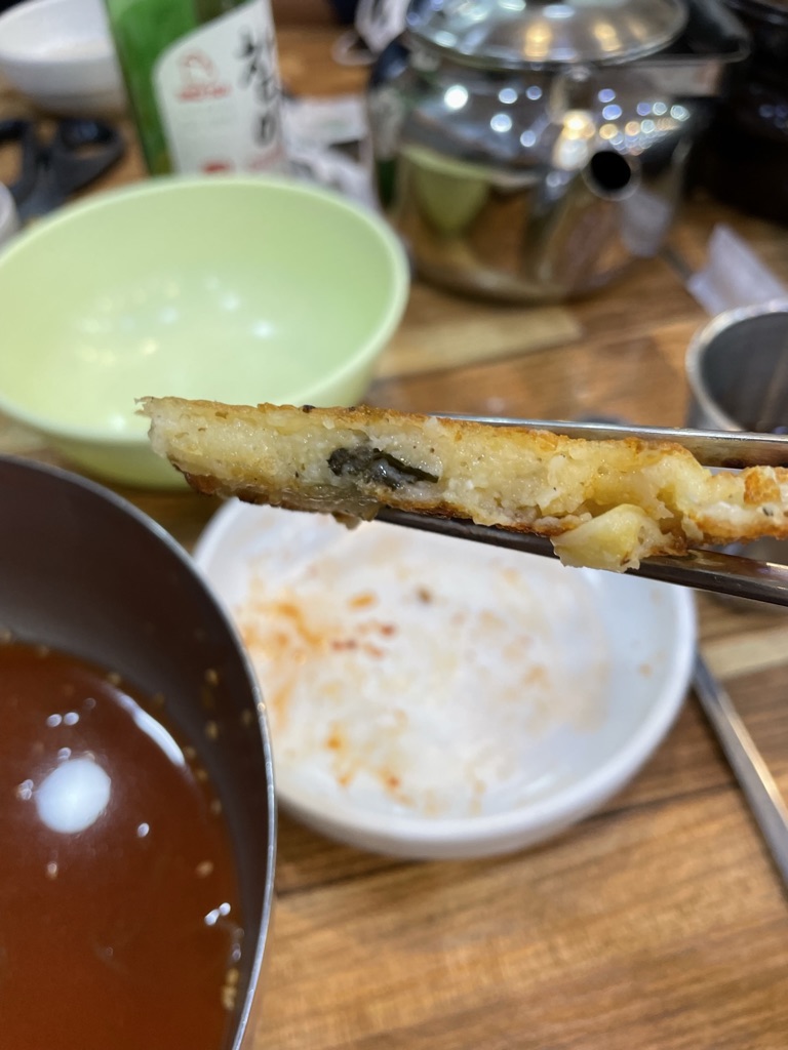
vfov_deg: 67.3
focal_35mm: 26
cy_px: 525
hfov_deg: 53.1
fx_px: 789
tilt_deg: -47.4
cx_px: 394
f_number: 1.6
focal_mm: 4.2
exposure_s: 1/120
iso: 100
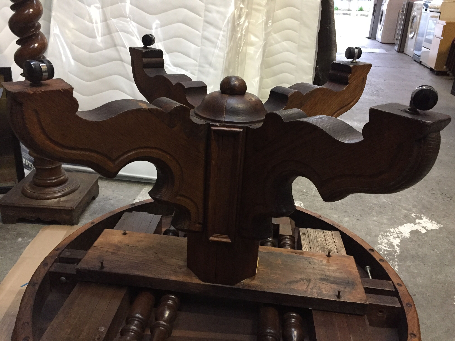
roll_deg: -1.1
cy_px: 170
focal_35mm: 29
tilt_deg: -24.6
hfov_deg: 61.7
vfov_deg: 48.2
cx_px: 228
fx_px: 381
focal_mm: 4.15
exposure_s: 1/25
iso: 250
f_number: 2.2
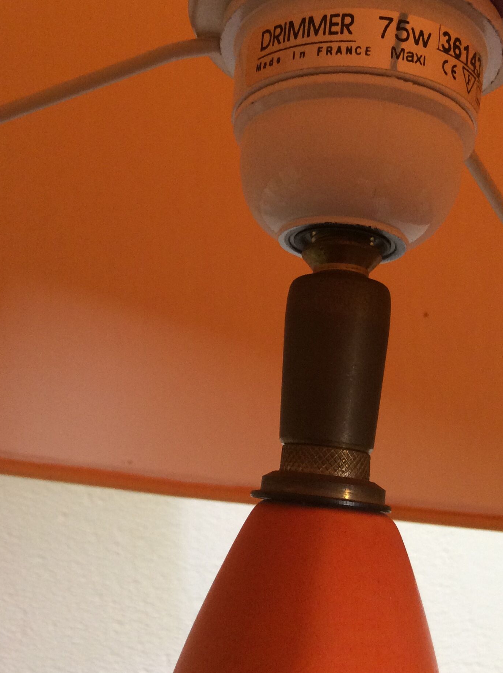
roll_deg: -6.0
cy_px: 303
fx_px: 874
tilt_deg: +13.1
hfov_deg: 32.1
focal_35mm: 45
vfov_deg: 42.1
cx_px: 258
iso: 125
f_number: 2.4
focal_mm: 3.3
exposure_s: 1/25
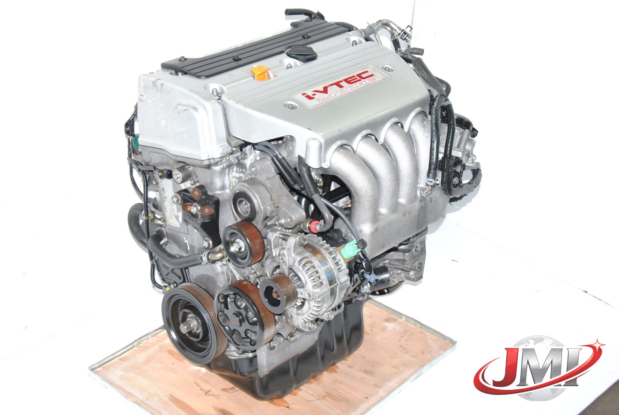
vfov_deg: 22.7
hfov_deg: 33.4
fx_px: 1033
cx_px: 310
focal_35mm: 60
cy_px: 208
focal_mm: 40
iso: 800
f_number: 8
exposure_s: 1/200
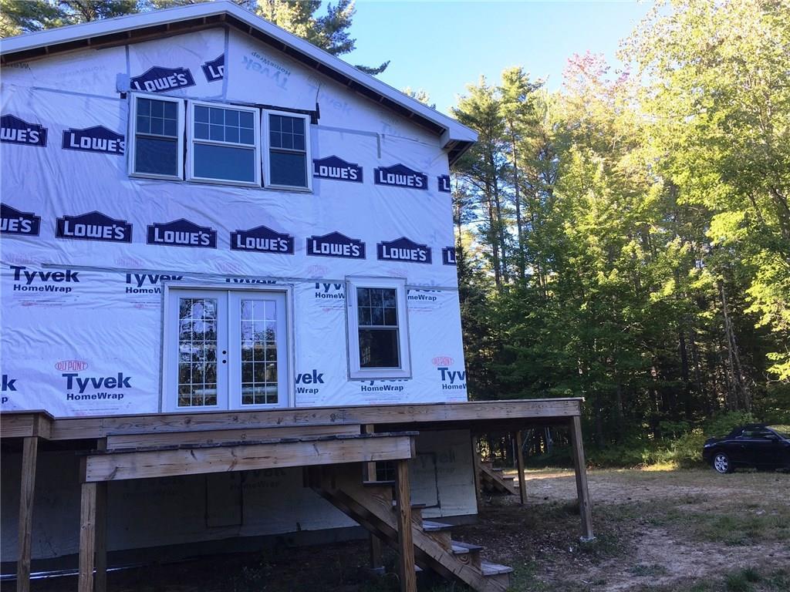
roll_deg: +3.7
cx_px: 395
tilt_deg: +14.1
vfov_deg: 48.2
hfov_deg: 61.7
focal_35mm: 29
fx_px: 662
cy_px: 296
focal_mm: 4.15
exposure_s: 1/172
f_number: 2.2
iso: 25
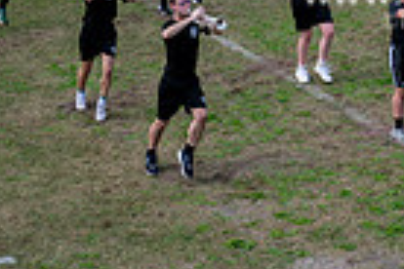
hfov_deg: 12.9
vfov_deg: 8.7
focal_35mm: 155
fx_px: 1739
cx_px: 504
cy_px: -110
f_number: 2.8
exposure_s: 1/1250
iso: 125
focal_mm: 37
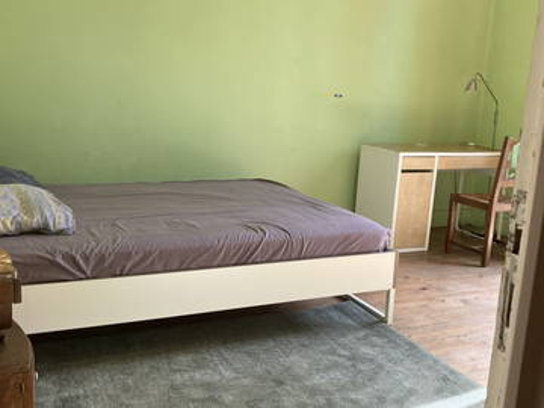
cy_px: 204
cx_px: 272
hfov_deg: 63.4
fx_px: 440
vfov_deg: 49.7
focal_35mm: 28
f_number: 1.8
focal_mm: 3.99
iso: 50
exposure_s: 1/121
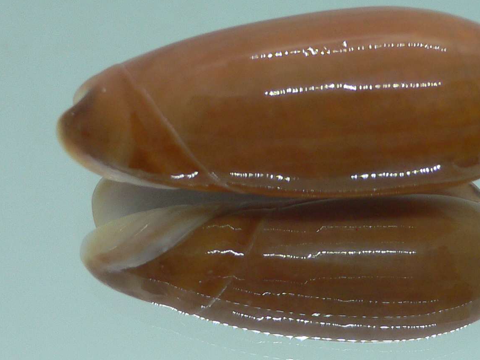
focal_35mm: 62
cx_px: 309
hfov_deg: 31.0
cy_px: 167
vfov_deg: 23.7
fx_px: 860
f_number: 2.8
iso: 100
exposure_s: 1/60
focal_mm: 4.6
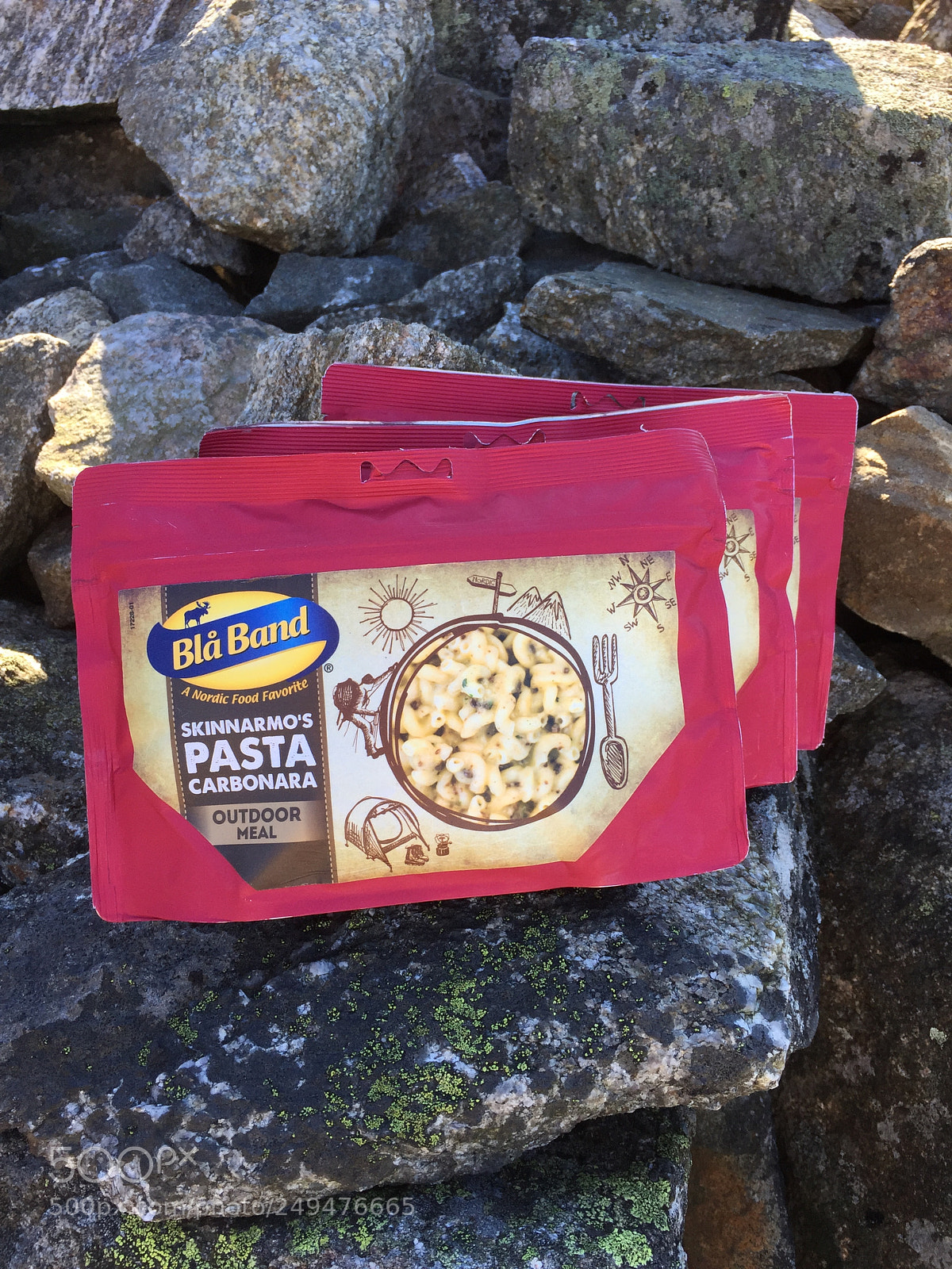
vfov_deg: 61.7
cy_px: 634
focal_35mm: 29
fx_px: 1063
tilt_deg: -32.7
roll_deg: +0.0
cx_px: 476
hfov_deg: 48.2
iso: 32
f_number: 2.2
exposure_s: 1/299
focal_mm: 4.15
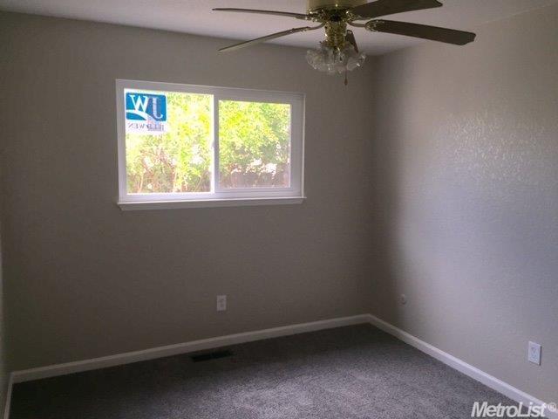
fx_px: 467
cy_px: 210
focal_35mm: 29
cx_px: 279
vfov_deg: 48.2
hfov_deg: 61.7
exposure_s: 1/58
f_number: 2.2
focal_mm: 4.15
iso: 32
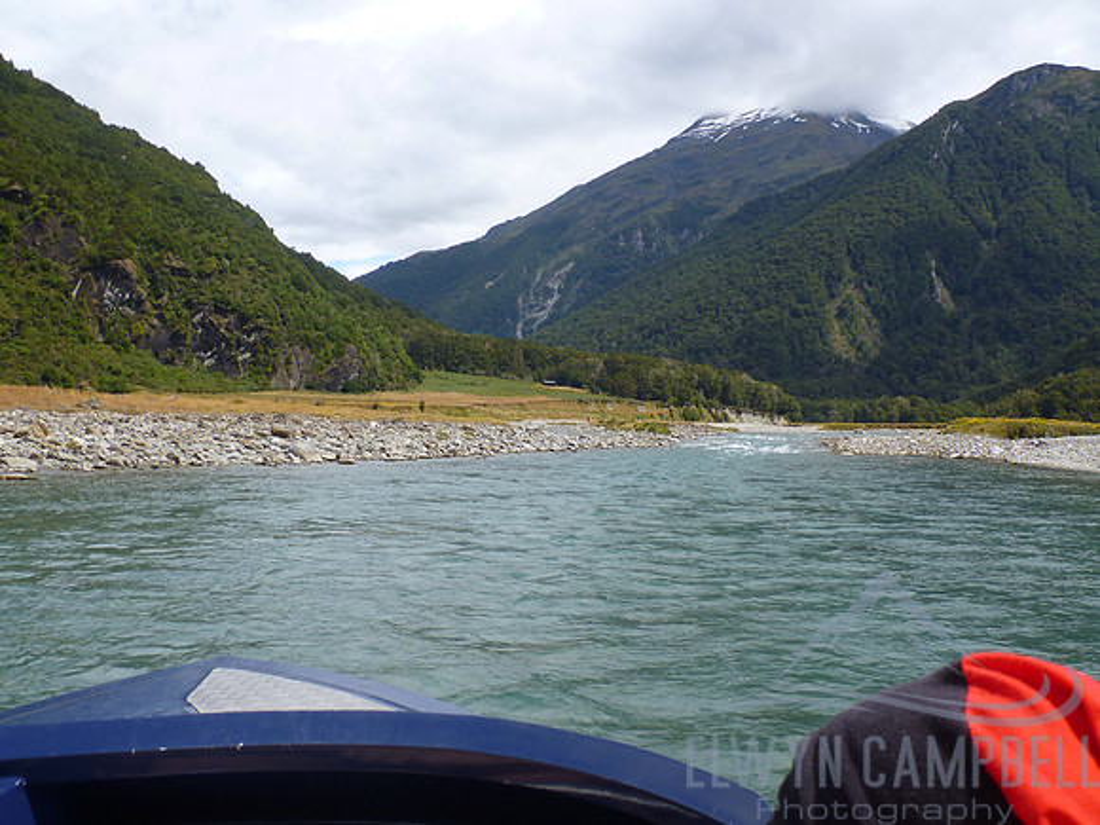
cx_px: 550
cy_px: 412
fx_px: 1080
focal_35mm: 34
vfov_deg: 41.8
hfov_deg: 54.0
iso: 100
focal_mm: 6
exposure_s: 1/800
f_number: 3.7
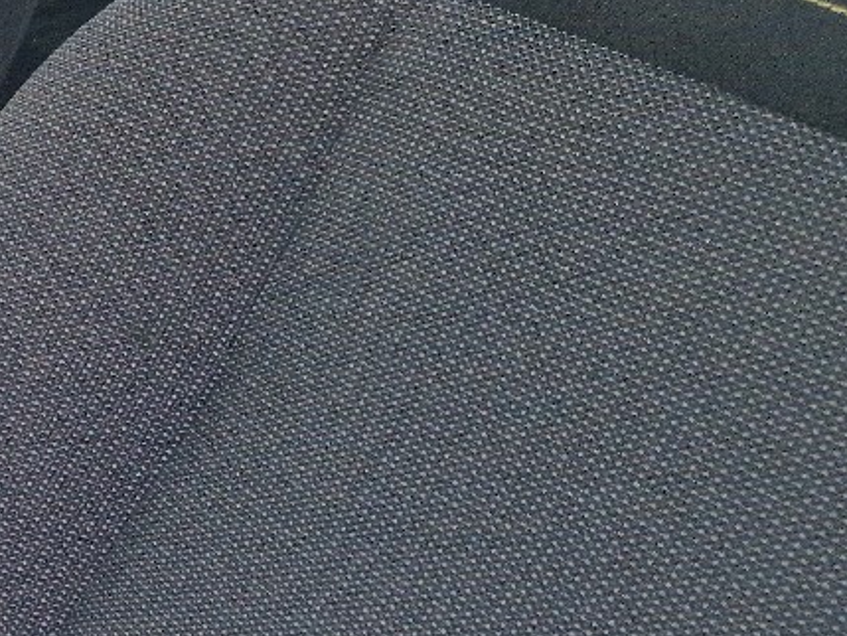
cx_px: -900
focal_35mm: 103
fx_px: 2521
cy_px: 628
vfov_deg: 14.2
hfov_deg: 15.1
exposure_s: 1/125
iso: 50
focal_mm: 5.4
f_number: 1.8
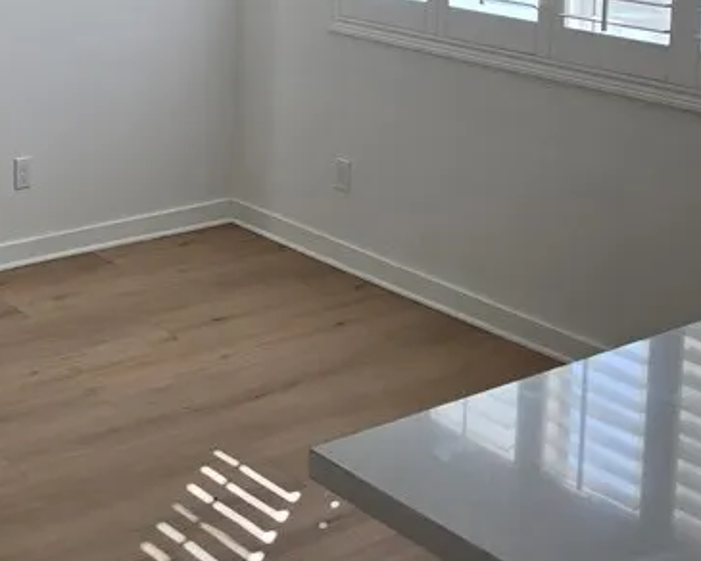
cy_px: -79
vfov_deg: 22.6
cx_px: -21
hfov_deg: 28.0
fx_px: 1307
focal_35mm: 63
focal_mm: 6.5
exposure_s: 1/359
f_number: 1.4
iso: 20
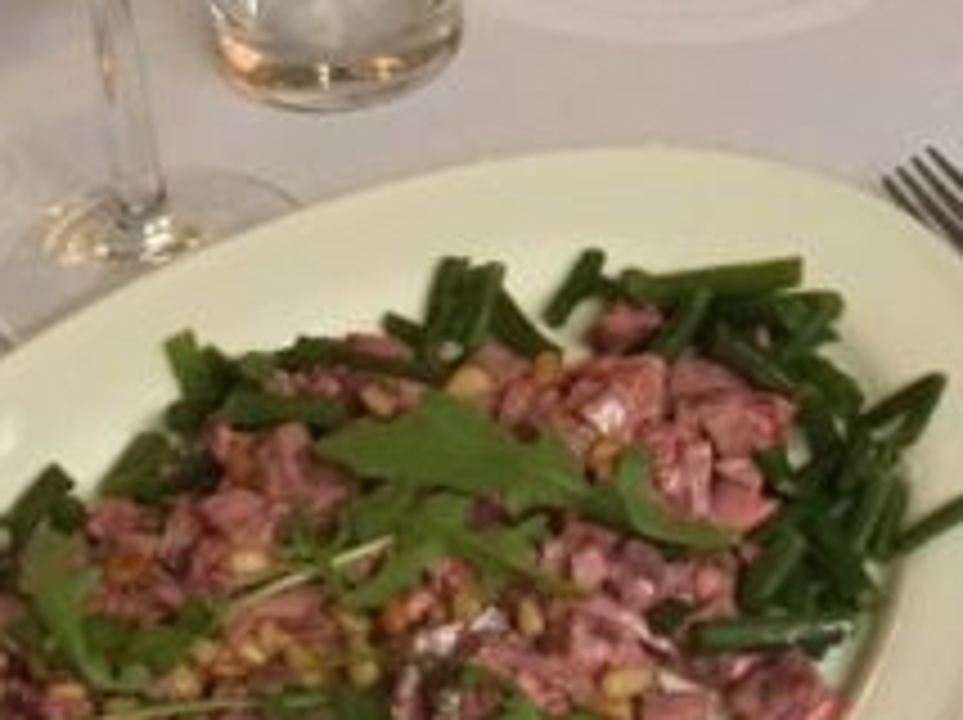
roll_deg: -1.9
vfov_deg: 10.5
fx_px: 3863
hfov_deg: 13.5
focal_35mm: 139
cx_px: 1400
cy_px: -90
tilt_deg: -36.2
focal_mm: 4.15
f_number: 2.2
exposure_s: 1/33
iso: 200
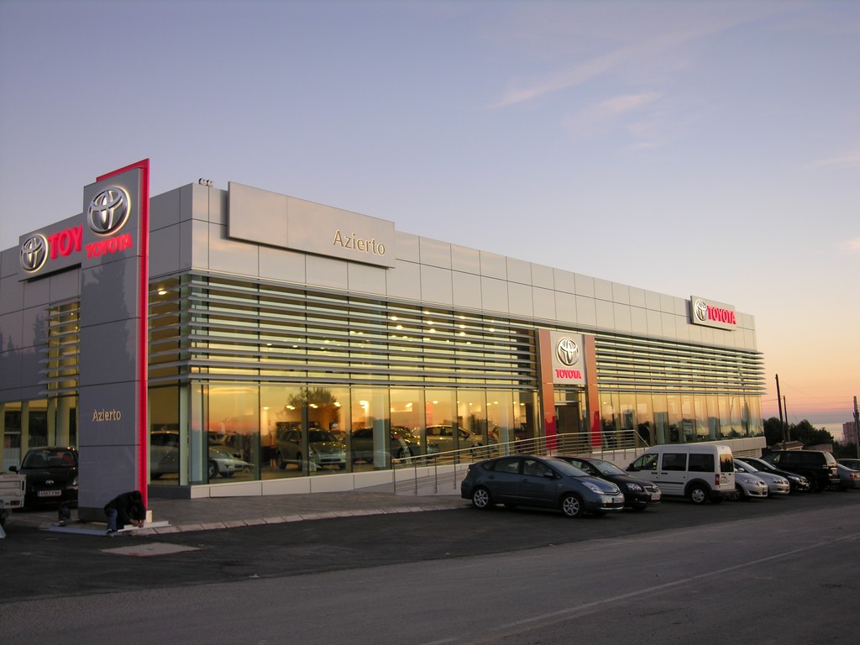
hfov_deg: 54.0
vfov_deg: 41.8
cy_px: 322
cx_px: 430
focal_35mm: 34
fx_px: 845
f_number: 3
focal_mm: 8.7
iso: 50
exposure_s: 1/30
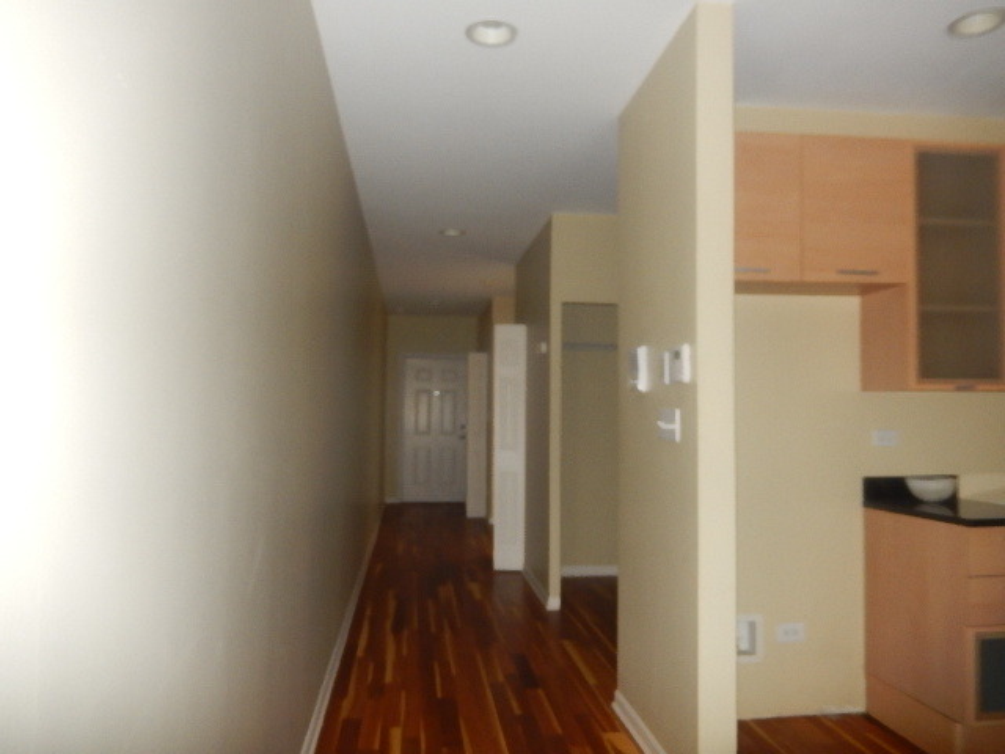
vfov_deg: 54.9
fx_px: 726
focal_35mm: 25
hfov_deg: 69.4
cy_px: 377
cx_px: 502
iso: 320
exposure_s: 1/30
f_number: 3.4
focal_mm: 4.5
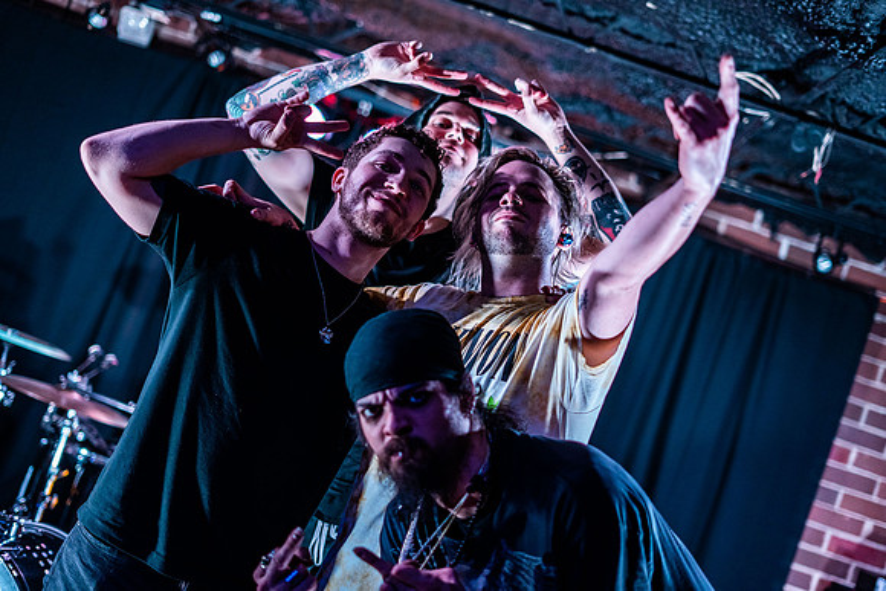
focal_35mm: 50
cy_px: 296
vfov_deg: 27.0
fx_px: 1231
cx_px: 443
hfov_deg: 39.6
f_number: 2
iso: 2000
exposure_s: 1/250
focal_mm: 50
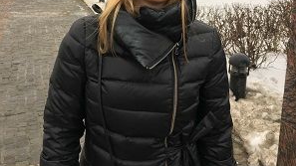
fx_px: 337
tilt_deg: -14.0
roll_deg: +0.9
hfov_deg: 47.4
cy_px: 27
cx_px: 150
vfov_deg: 27.0
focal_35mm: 43
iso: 32
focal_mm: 4.15
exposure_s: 1/50
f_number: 2.2
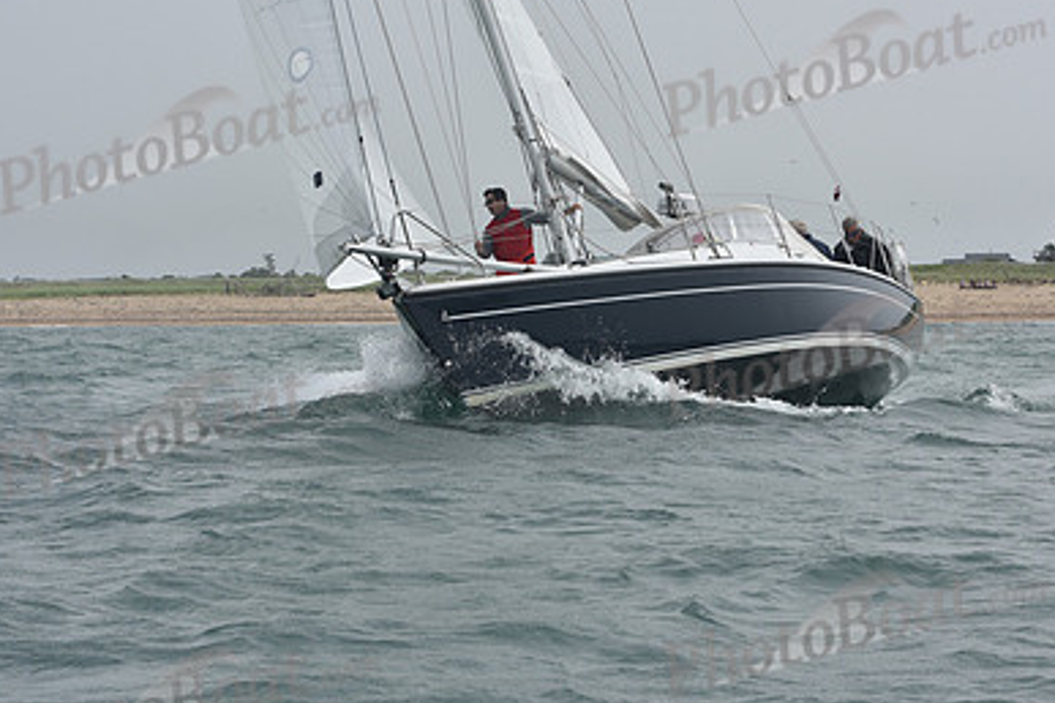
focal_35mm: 105
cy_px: 247
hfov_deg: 19.5
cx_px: 523
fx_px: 3077
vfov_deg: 13.0
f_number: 11
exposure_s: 1/800
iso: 250
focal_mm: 70
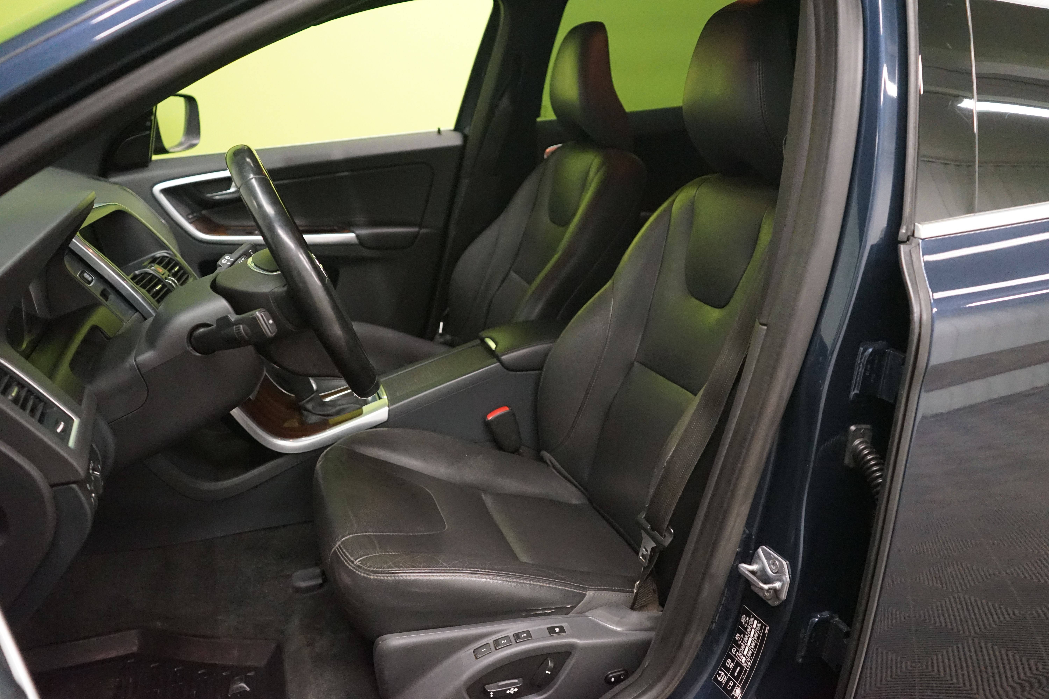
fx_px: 845
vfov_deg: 45.0
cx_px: 524
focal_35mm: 29
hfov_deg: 63.7
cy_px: 350
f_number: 3.5
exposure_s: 1/80
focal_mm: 29
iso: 6400
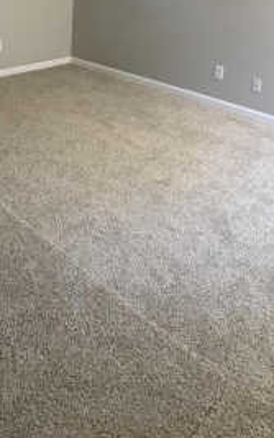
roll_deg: -3.8
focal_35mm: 37
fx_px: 442
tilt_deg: -13.6
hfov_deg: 34.0
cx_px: 82
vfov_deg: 48.0
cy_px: 55
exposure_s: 1/60
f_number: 2.2
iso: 800
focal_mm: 2.22
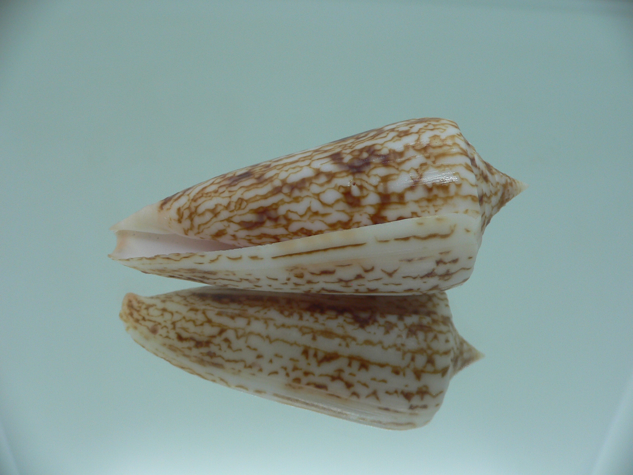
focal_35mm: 35
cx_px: 316
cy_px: 238
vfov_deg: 40.7
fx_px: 640
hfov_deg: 52.6
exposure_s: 1/60
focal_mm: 4.6
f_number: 2.8
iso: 80
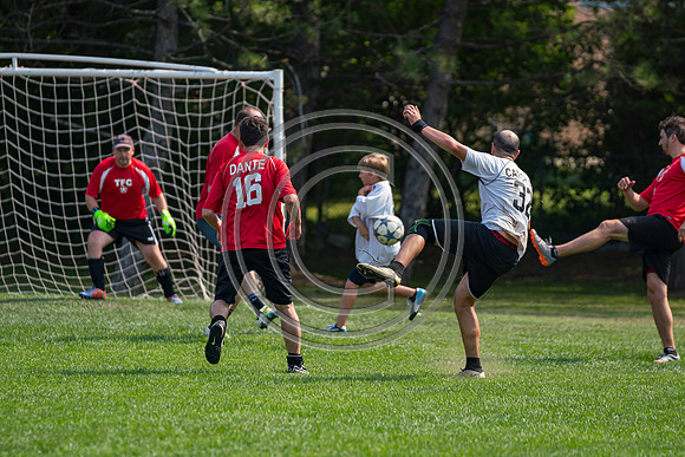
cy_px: 228
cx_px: 342
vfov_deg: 4.6
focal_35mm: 300
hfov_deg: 6.9
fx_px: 5709
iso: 400
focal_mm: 200
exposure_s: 1/3200
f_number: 3.2
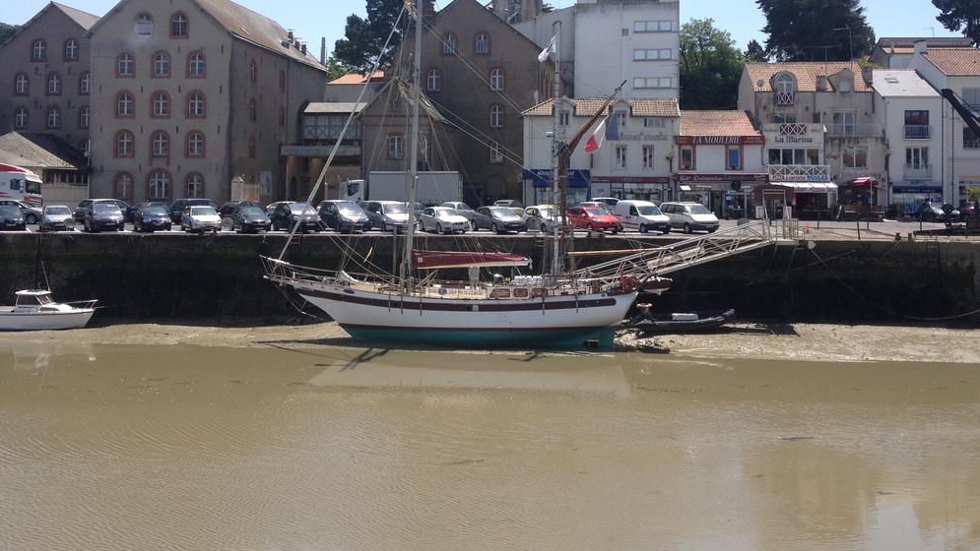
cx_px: 490
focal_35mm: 46
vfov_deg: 25.8
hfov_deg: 44.6
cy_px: 159
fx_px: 1196
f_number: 2.4
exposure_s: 1/1577
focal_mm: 4.28
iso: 50
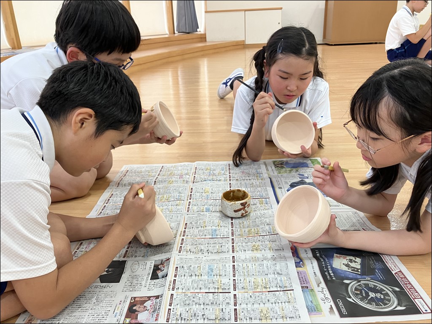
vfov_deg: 49.7
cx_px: 216
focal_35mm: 28
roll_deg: +3.0
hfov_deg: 63.4
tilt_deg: -21.5
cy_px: 162
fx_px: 349
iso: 80
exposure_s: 1/60
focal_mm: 3.99
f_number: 1.8
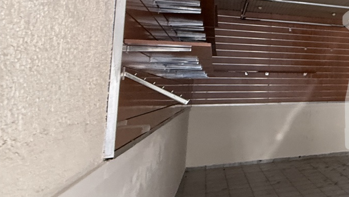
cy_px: 50
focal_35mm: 43
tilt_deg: +9.8
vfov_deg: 27.3
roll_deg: +1.3
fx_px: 398
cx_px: 461
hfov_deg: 33.5
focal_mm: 2.22
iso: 320
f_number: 2.2
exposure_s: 1/86
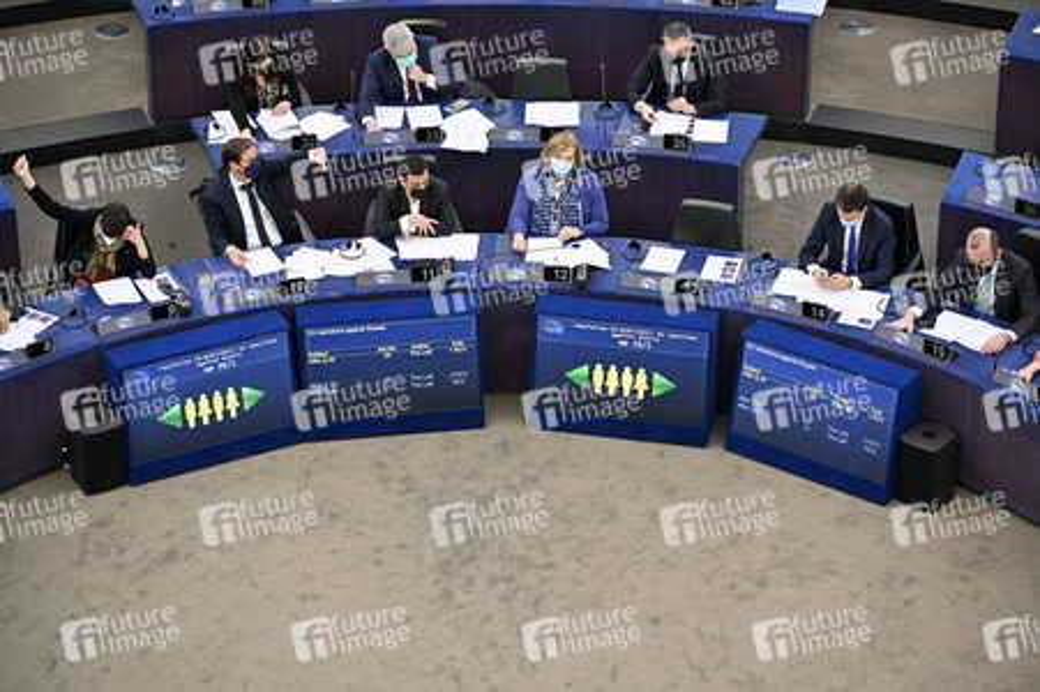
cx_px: 520
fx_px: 3608
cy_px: 346
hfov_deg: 16.4
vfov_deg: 11.0
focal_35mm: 125
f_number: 2.8
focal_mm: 125
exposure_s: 1/400
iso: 1250
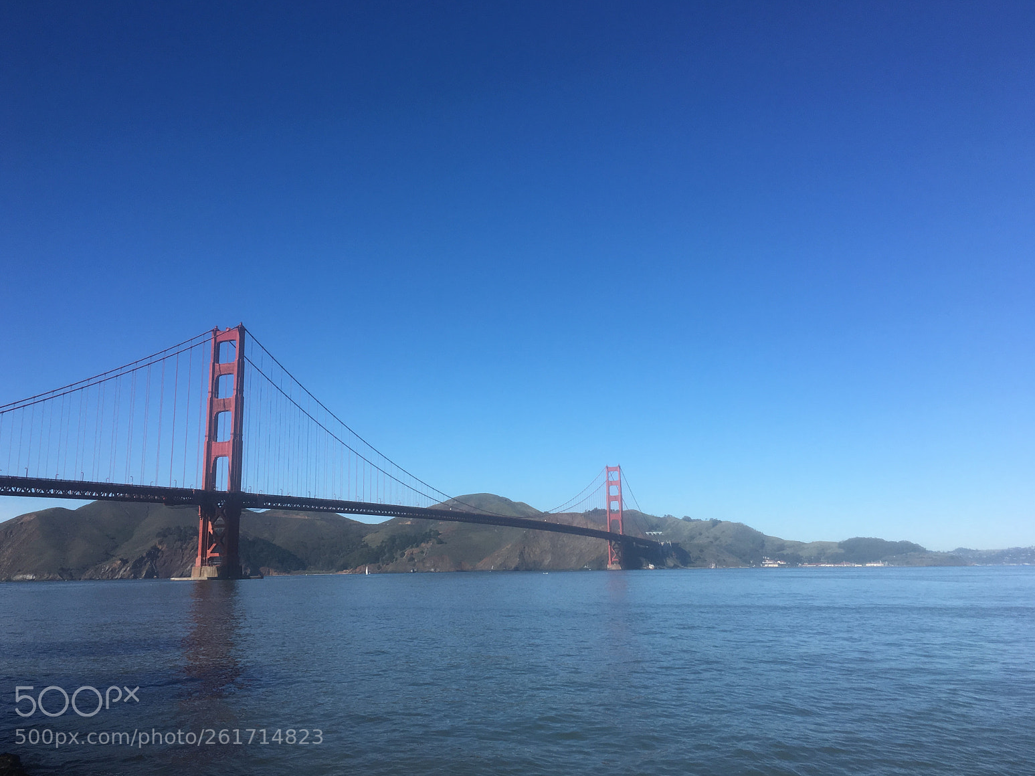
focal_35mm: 30
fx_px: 897
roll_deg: +0.5
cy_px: 388
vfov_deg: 46.8
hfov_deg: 60.0
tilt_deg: +11.4
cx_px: 508
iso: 25
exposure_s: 1/2079
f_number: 2.2
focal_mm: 4.15
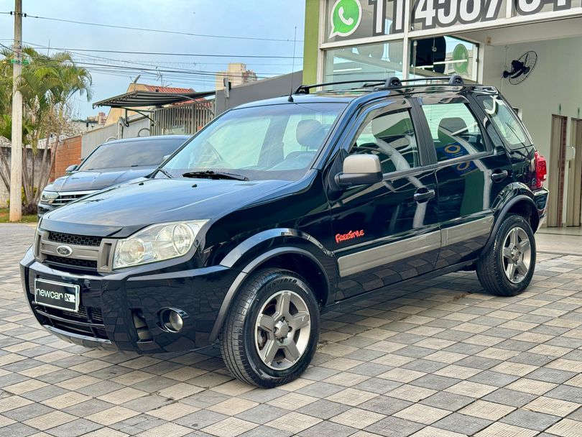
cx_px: 291
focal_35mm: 48
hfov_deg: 39.6
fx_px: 807
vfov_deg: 30.3
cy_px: 218
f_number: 1.78
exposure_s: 1/74
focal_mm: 6.76
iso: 100
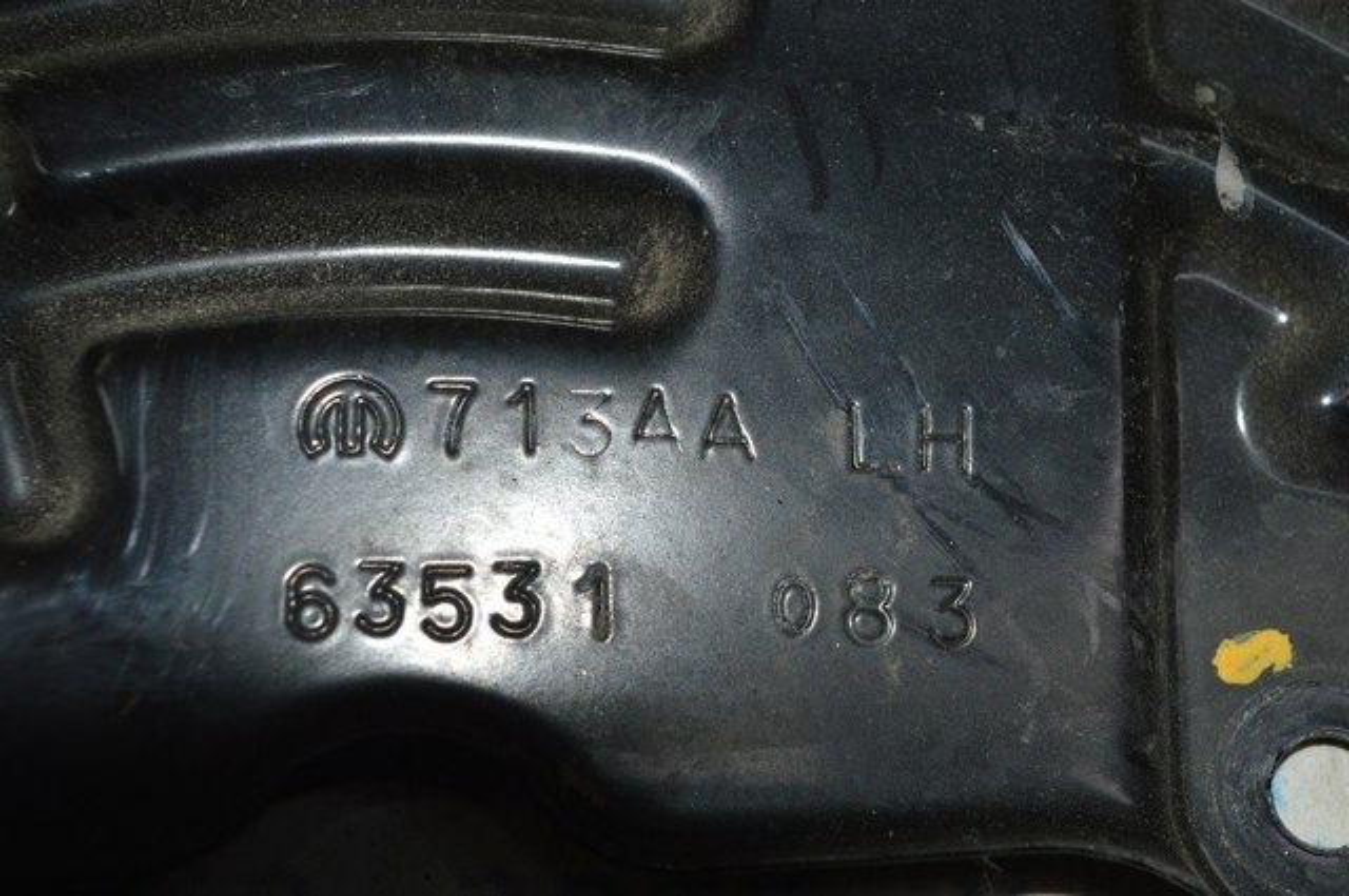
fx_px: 2919
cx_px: 674
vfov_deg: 17.4
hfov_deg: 26.0
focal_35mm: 78
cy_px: 448
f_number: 8
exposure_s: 1/60
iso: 100
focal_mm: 52
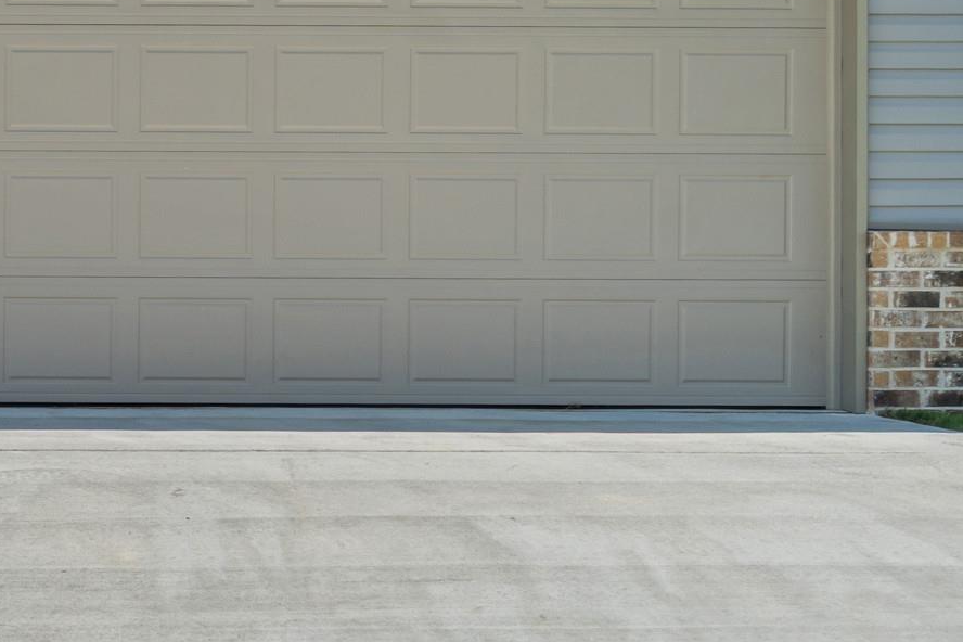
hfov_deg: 24.6
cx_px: -126
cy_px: 367
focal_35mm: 76
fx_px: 2033
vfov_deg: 17.9
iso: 250
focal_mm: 18
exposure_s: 1/200
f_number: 9
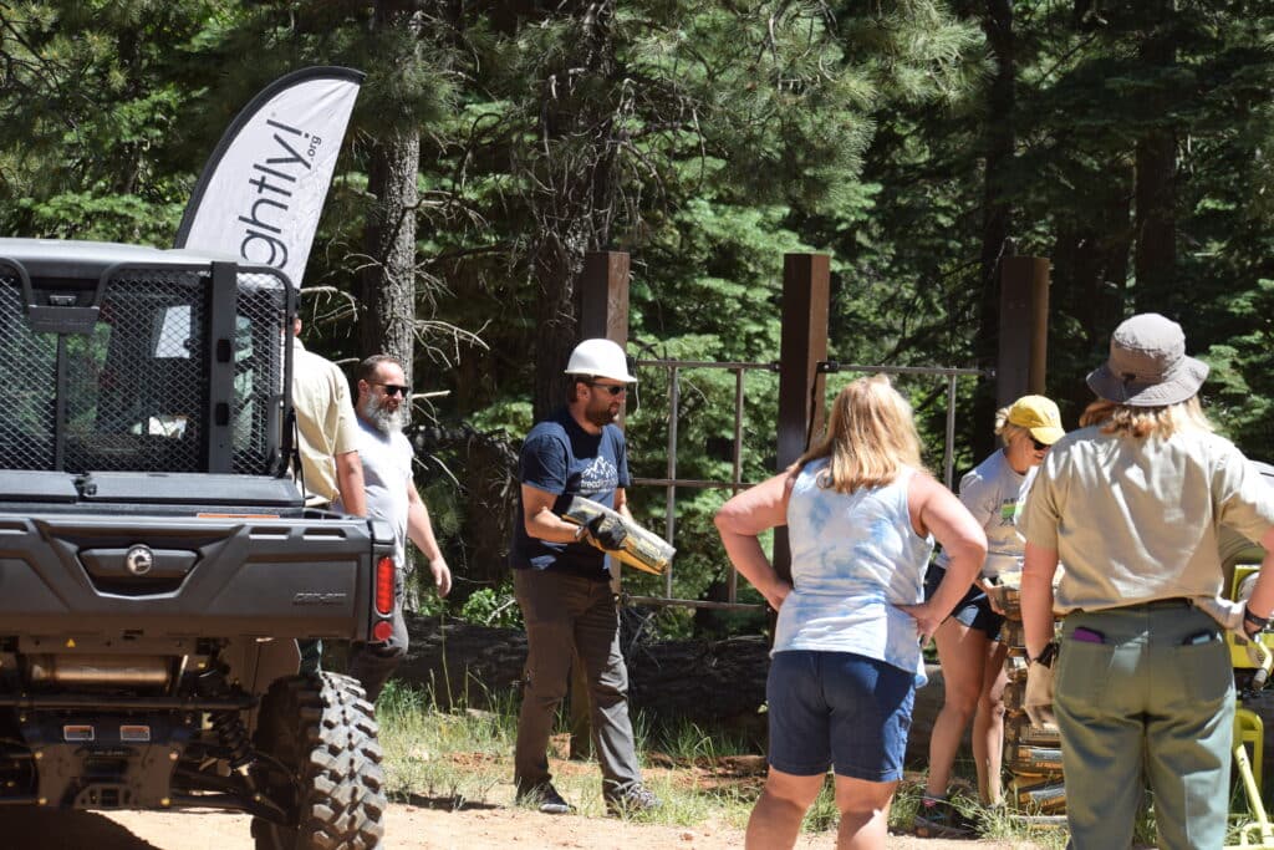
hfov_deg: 19.5
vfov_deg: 13.0
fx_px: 3716
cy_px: 425
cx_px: 637
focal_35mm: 105
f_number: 5.6
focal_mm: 70
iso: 250
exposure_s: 1/500
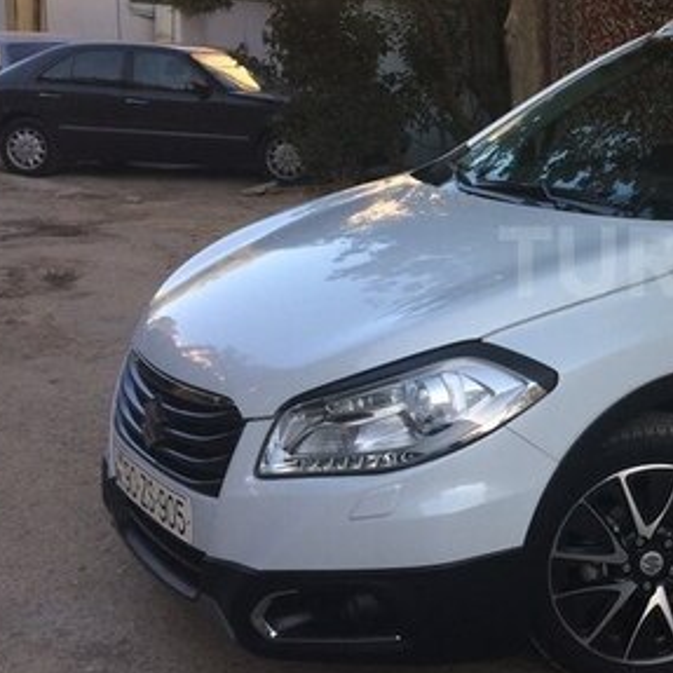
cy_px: 261
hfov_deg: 26.8
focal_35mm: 59
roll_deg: -2.4
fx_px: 1298
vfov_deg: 29.0
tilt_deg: -12.0
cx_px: 739
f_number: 2.2
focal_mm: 4.15
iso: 32
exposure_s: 1/323
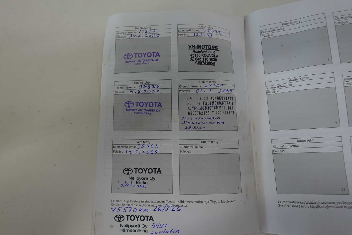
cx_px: 176
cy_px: 118
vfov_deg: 61.9
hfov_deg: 84.0
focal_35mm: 20
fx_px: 196
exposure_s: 1/100
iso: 125
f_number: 2
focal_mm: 7.6
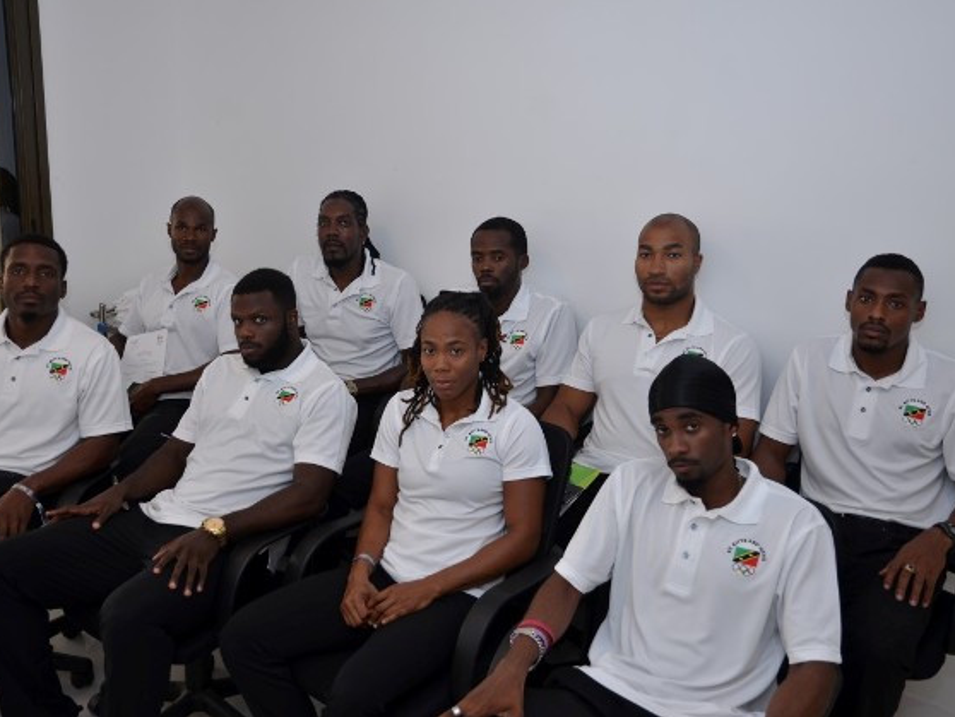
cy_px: 356
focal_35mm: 33
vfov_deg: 43.0
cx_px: 469
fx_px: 911
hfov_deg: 55.3
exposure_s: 1/60
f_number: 5
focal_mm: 20
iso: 200
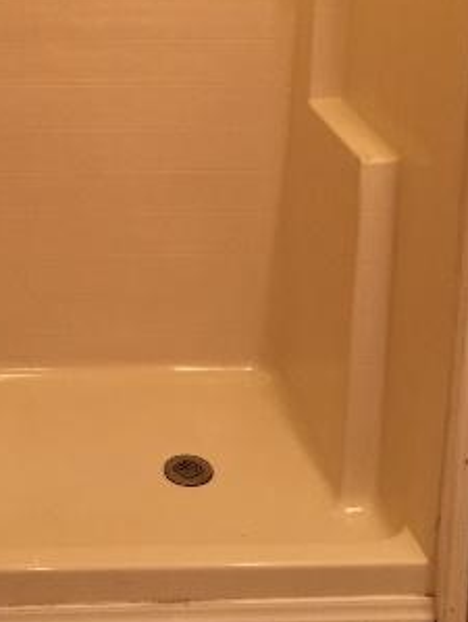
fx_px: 1115
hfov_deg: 23.1
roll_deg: +0.1
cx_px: 42
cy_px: 54
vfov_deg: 29.8
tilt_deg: -14.2
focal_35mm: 62
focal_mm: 4.15
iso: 100
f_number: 2.2
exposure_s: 1/30
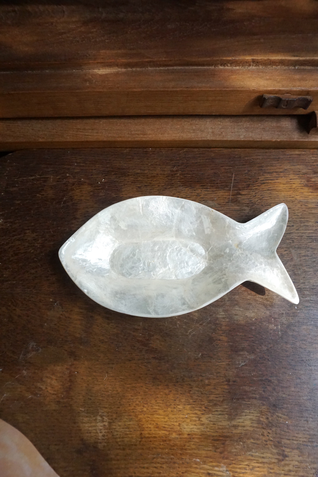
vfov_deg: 73.7
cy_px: 238
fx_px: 318
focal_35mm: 24
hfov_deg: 53.1
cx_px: 159
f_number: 9
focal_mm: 16
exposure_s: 1/640
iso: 3200
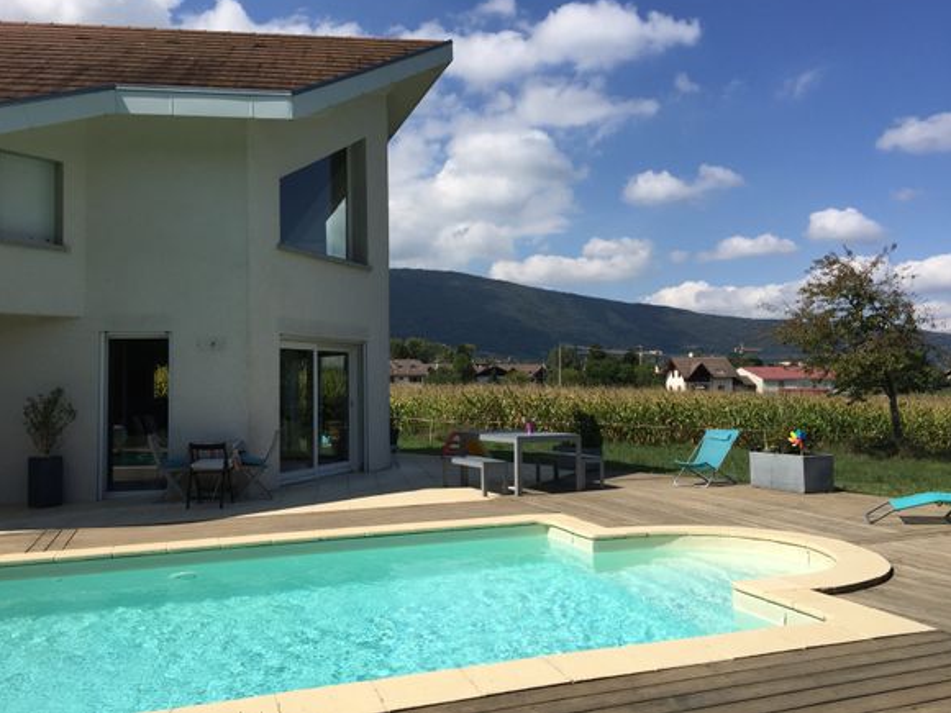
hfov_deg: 60.0
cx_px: 462
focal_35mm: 30
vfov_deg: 46.8
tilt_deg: +3.7
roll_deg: +0.1
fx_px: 824
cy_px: 346
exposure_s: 1/3300
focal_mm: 4.15
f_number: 2.2
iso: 32
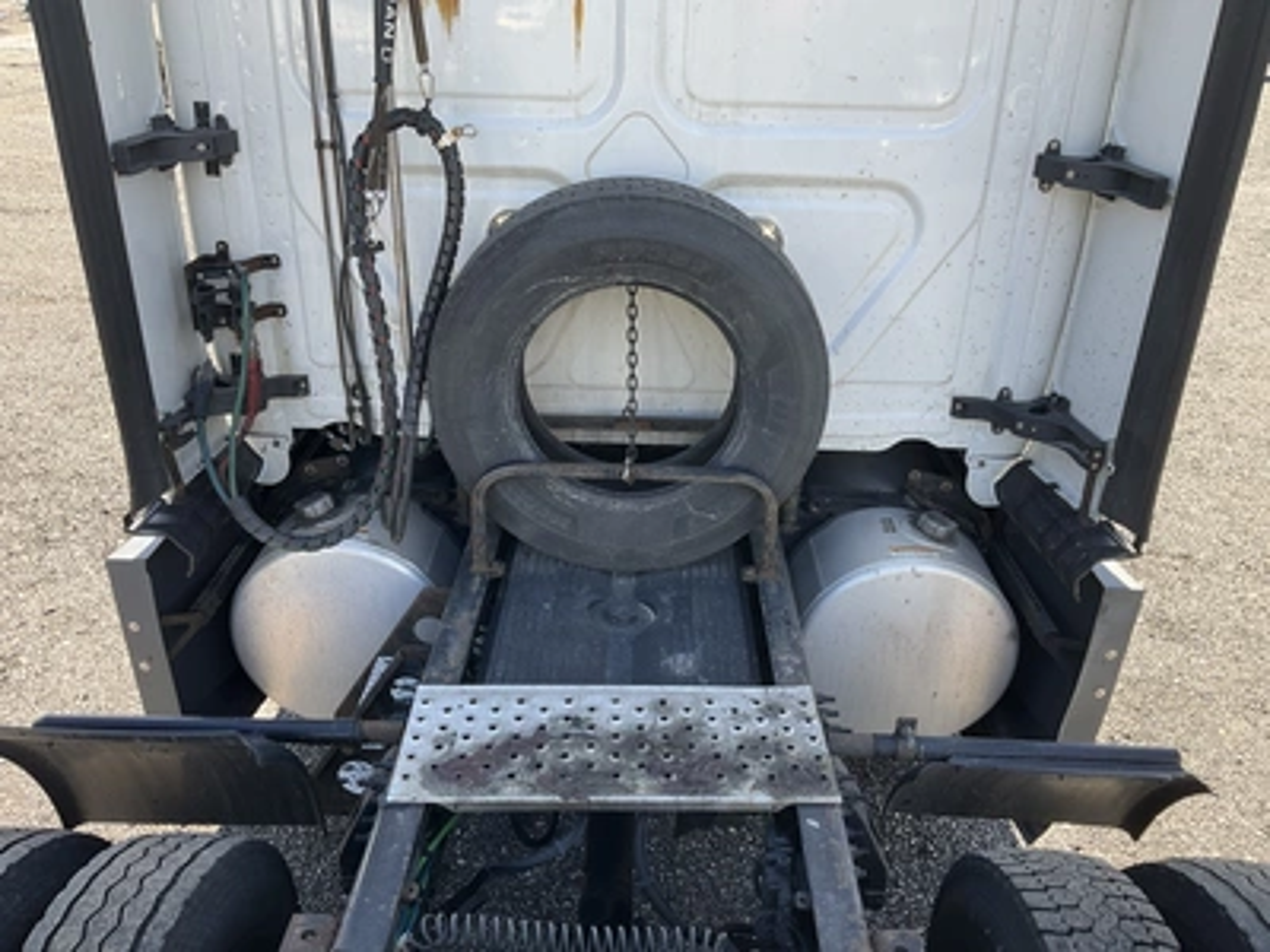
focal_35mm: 29
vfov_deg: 48.2
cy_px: 476
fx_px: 1064
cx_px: 635
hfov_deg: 61.7
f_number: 1.8
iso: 25
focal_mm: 3
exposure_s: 1/276
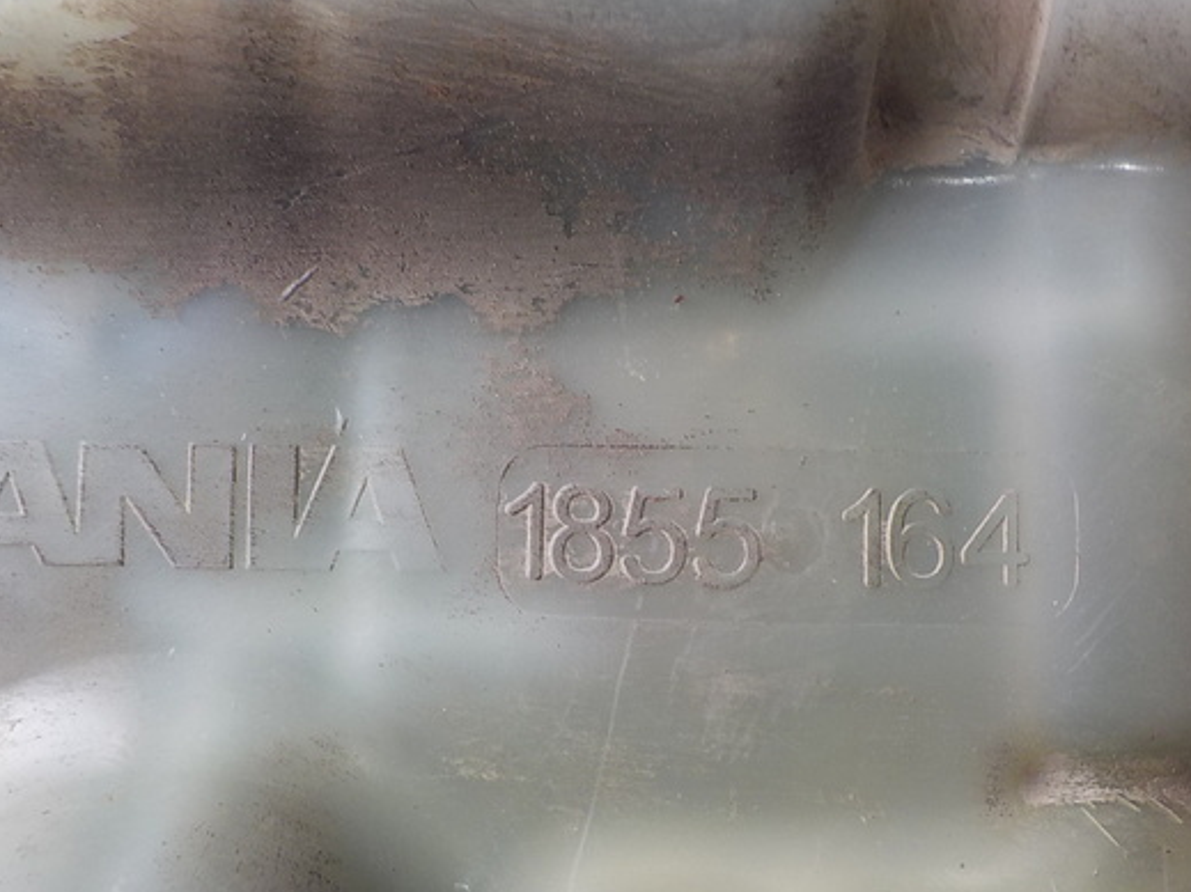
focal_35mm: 37
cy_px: 470
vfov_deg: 38.6
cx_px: 578
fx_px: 1273
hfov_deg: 50.1
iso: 125
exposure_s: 1/40
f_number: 3.3
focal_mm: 4.1
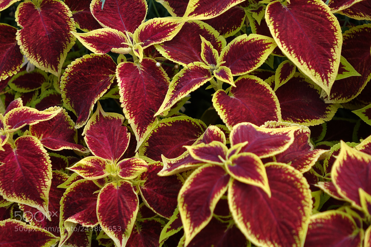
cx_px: 186
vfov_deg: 9.3
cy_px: 124
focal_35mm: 148
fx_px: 1525
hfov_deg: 13.9
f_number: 2.8
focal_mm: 54.09
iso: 80
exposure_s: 1/320
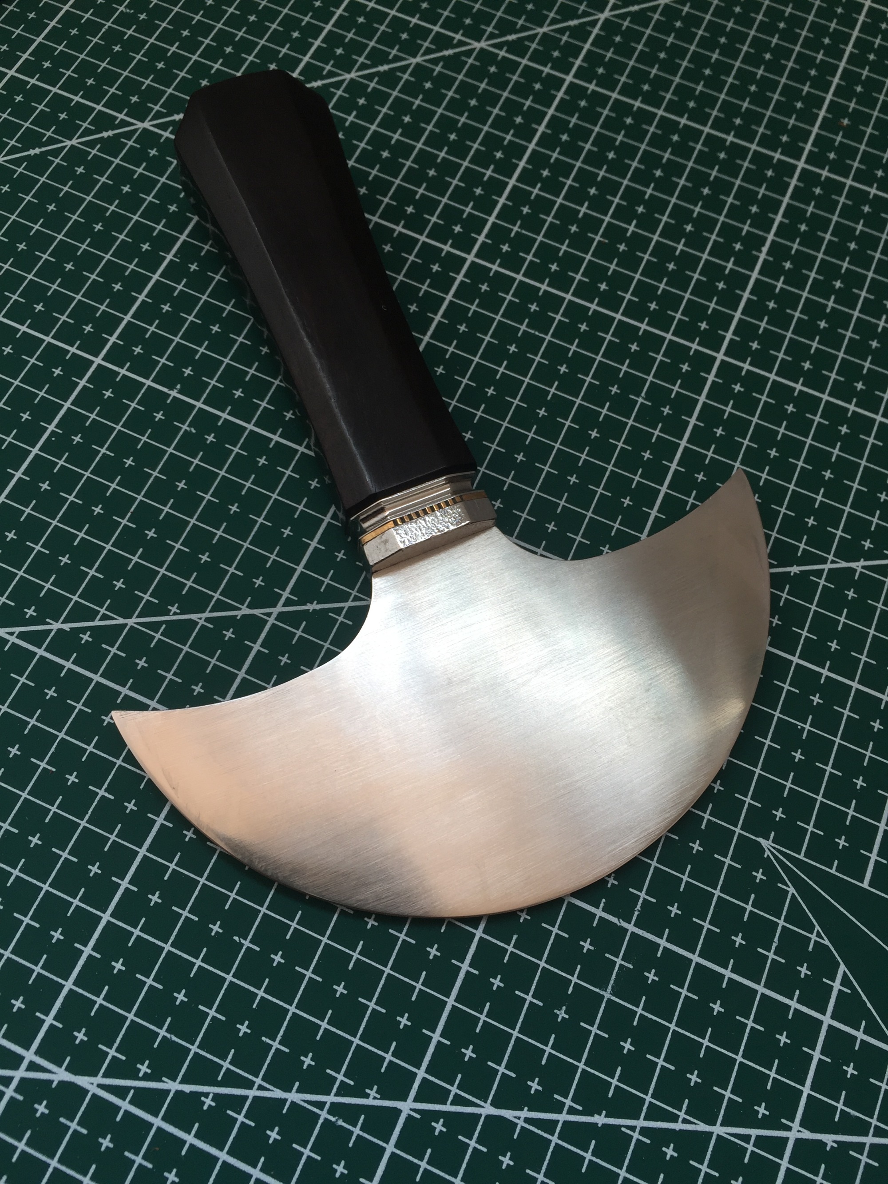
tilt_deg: -69.3
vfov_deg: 61.7
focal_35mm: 29
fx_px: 992
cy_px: 592
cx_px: 444
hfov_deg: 48.2
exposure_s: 1/50
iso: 40
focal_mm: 4.15
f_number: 2.2
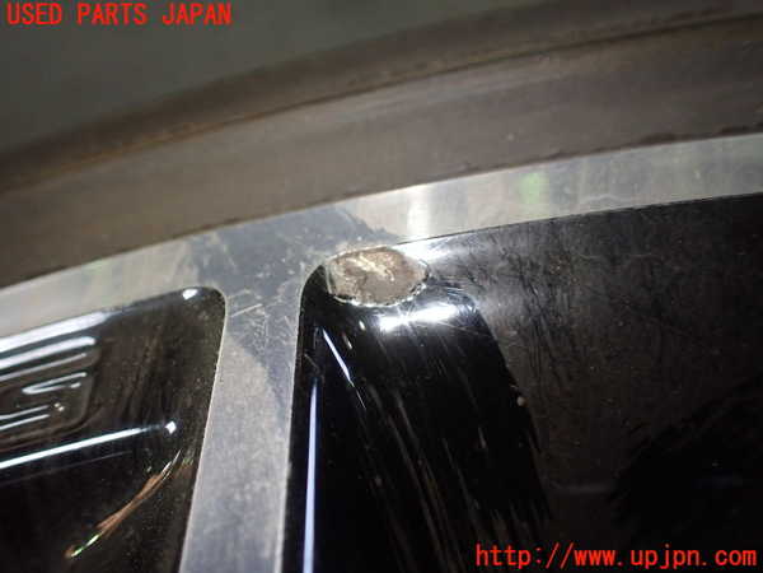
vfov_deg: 46.8
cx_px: 382
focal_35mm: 30
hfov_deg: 60.0
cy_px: 286
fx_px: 661
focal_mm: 5.4
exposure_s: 1/125
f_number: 2.3
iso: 640
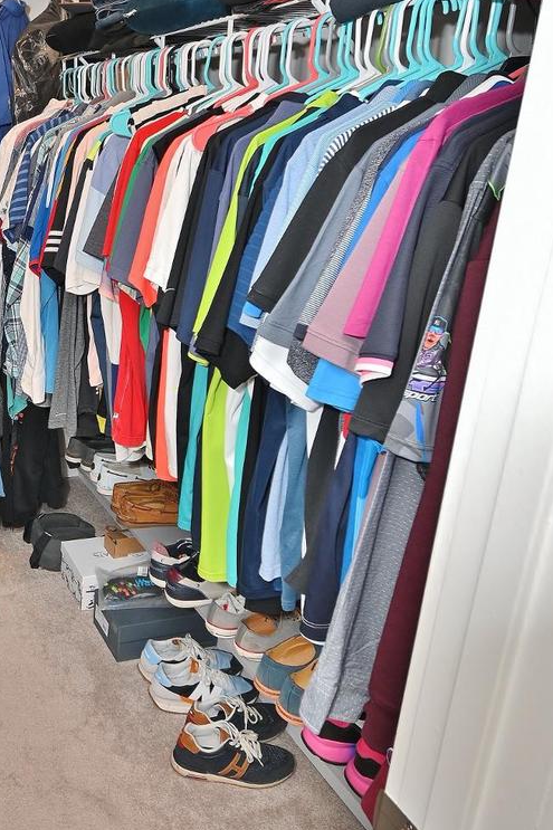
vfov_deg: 60.2
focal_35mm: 31
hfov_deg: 37.6
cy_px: 387
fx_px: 715
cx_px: -4
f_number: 4.5
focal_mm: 10
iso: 125
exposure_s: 1/60
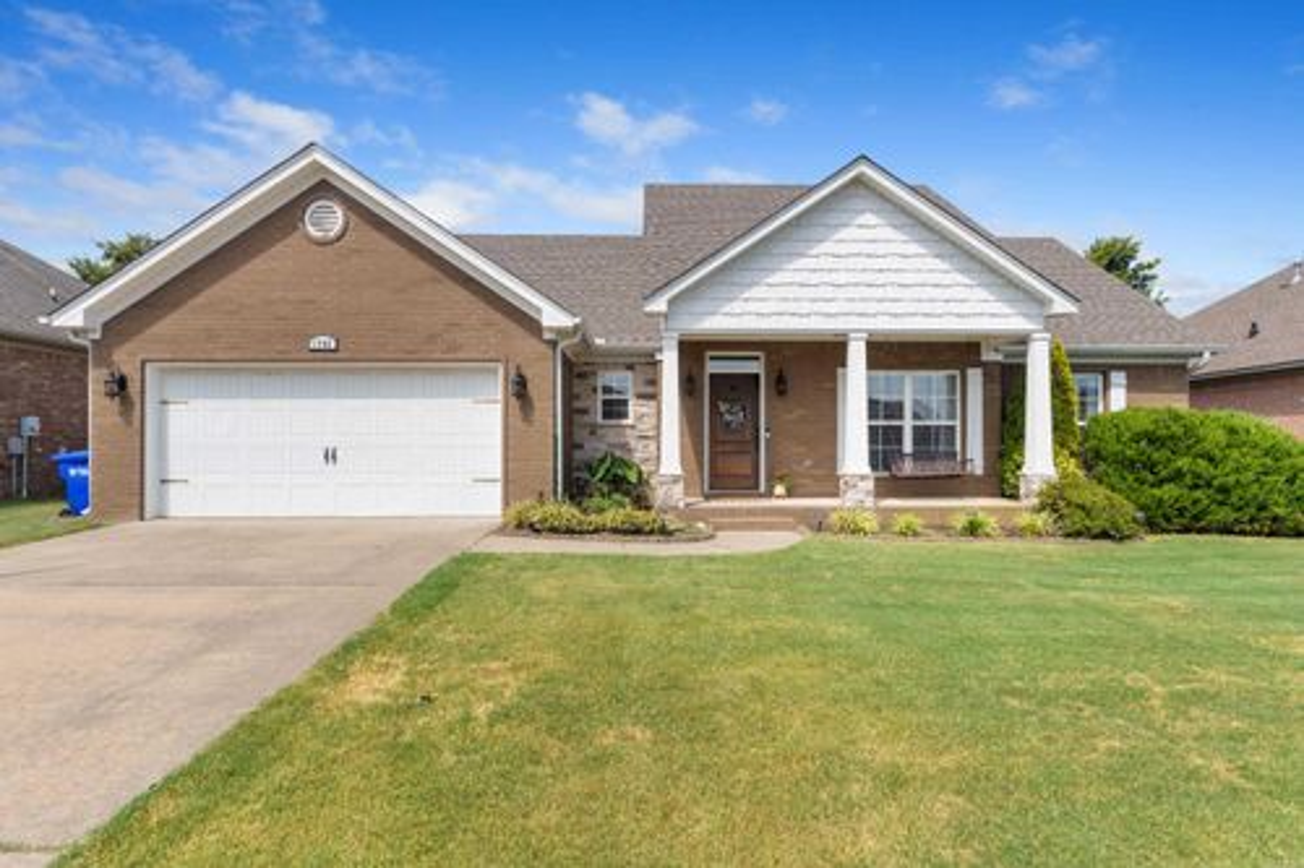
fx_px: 695
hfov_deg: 86.3
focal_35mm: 19
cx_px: 652
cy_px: 434
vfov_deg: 64.0
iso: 320
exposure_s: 1/200
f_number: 8
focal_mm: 12.8
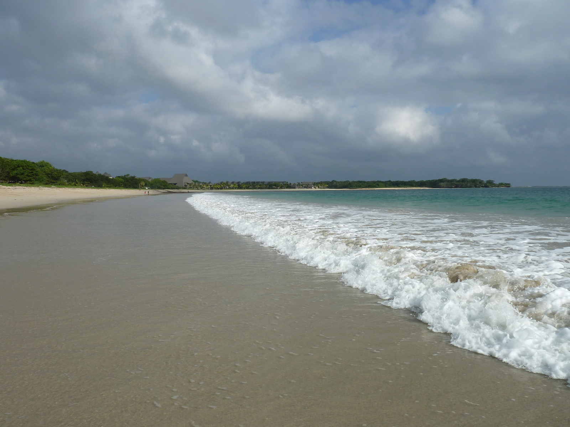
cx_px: 285
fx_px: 412
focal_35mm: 25
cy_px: 214
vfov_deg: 54.9
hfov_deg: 69.4
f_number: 5.6
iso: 80
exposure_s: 1/500
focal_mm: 4.1
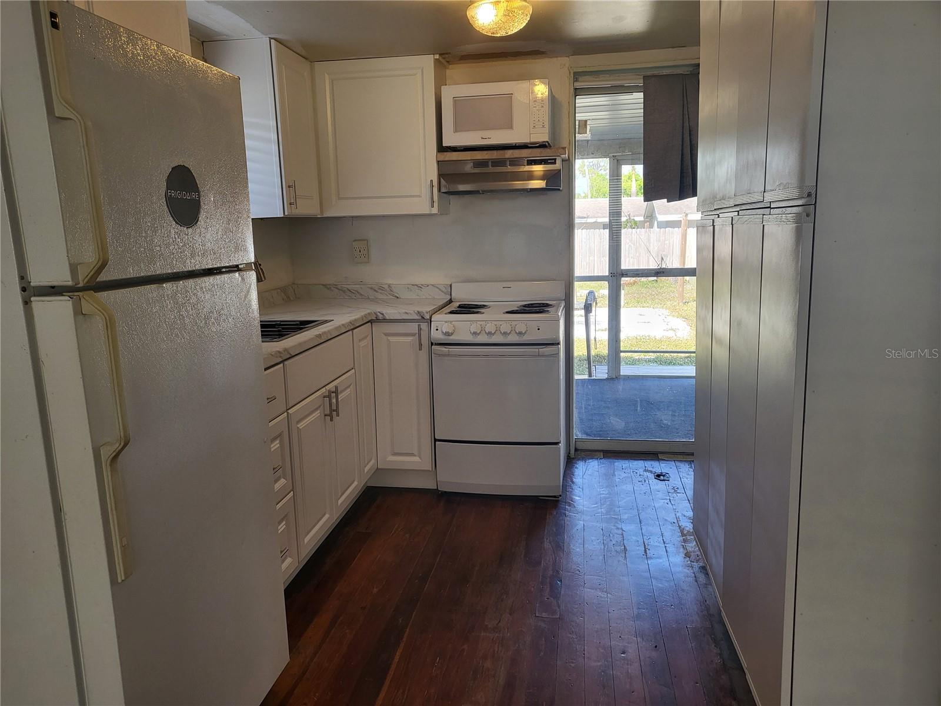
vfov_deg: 53.1
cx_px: 470
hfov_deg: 67.3
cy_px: 353
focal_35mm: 26
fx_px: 707
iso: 64
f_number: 1.8
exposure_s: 1/100
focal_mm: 4.25
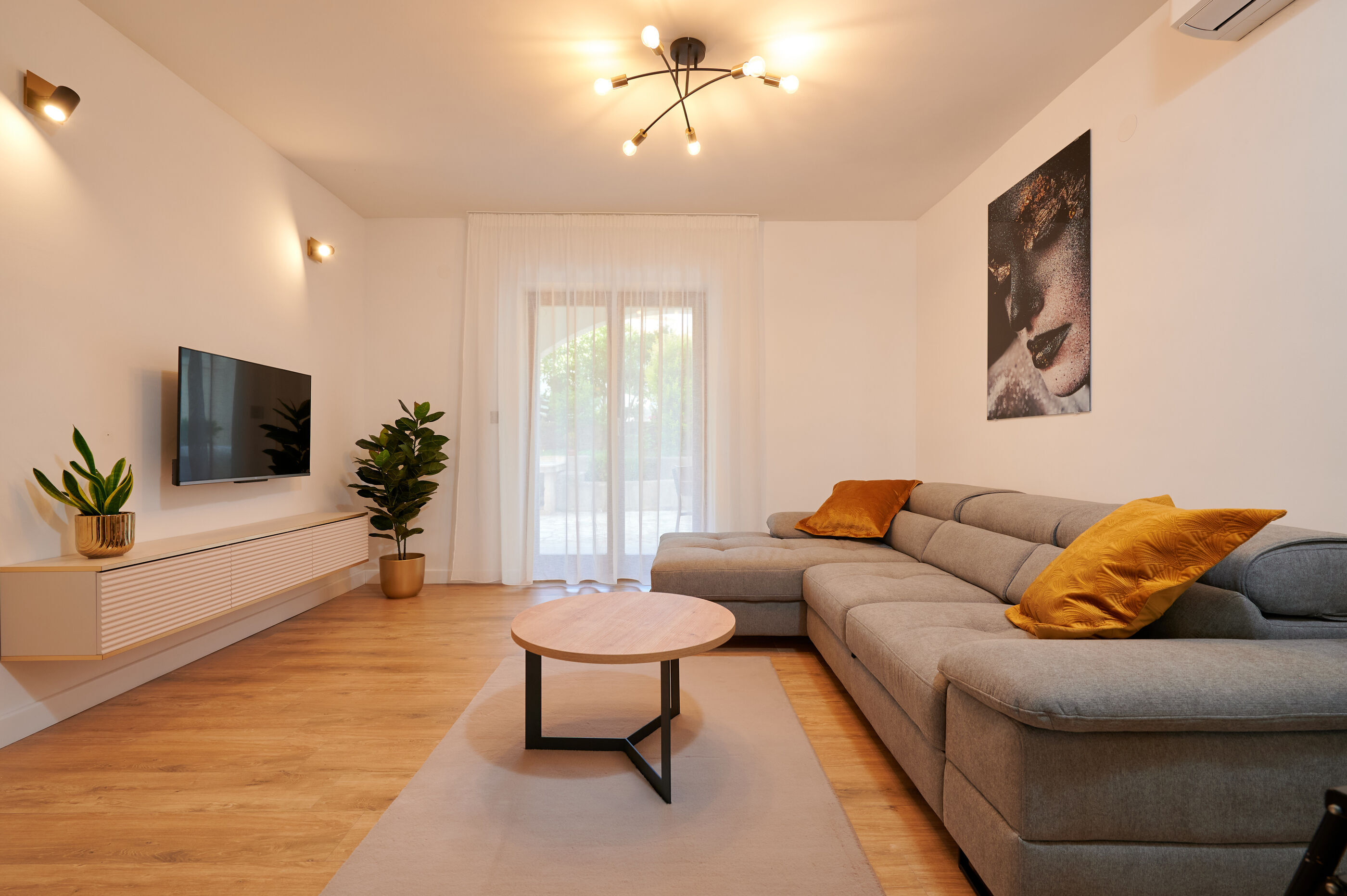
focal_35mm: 16
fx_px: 598
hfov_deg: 96.8
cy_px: 448
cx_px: 674
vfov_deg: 73.7
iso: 400
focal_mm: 16
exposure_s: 1/25
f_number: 8
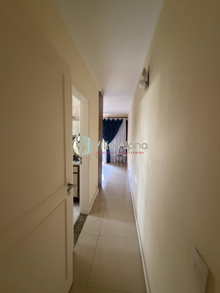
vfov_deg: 102.1
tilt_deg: -4.7
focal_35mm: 14
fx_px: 119
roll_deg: -1.5
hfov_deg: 85.7
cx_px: 110
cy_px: 146
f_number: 2.2
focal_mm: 2.22
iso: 800
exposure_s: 1/60
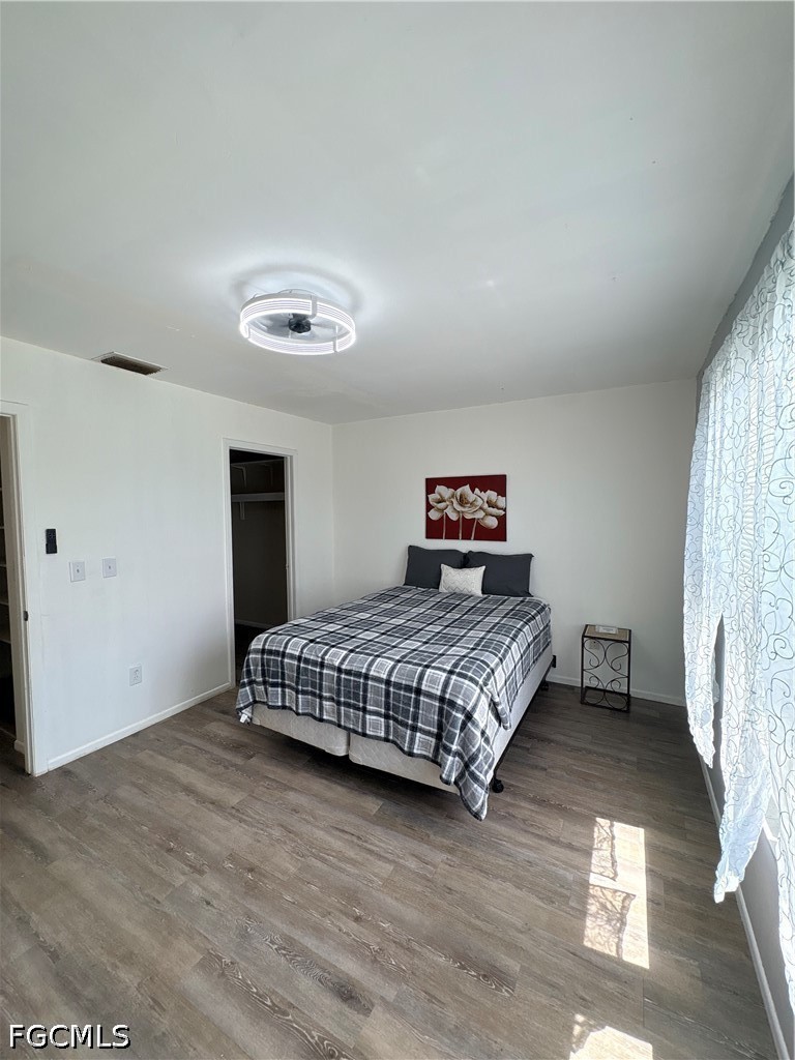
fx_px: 429
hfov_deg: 85.7
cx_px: 398
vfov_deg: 102.1
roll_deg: +0.2
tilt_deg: -2.6
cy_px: 530
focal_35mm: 14
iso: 125
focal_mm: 2.22
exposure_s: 1/140
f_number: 2.2
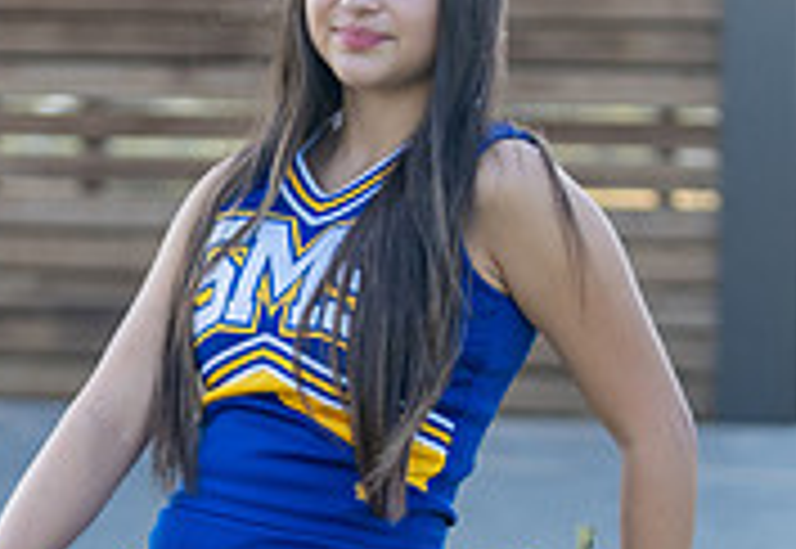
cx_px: 300
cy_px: 522
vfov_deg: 5.8
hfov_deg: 8.5
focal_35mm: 240
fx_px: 5362
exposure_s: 1/400
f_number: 2.8
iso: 125
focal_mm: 70
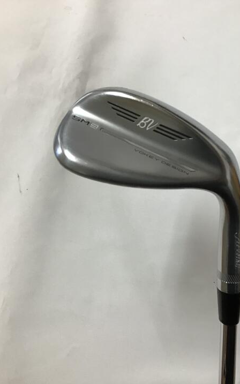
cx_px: 134
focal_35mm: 33
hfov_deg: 38.3
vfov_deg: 58.1
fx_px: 345
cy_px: 192
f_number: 2.4
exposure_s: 1/30
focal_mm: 3.3
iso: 40
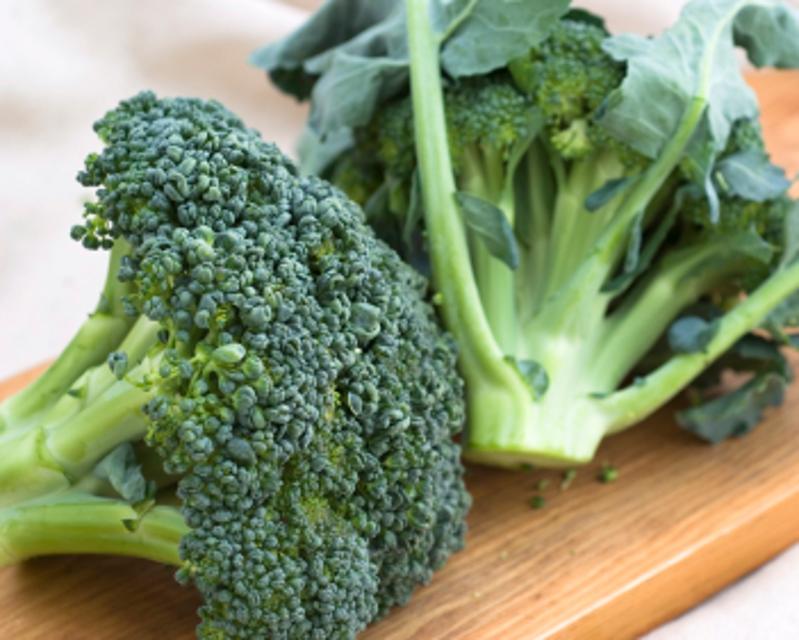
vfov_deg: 15.1
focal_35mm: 102
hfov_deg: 18.8
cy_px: 320
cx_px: 464
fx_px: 2413
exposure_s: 1/125
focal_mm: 60
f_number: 7.1
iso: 100
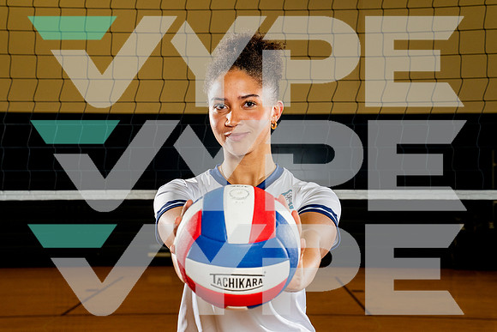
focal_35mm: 72
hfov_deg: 27.9
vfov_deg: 18.8
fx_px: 1001
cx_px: 248
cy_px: 164
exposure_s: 1/250
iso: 1250
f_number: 8
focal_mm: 70
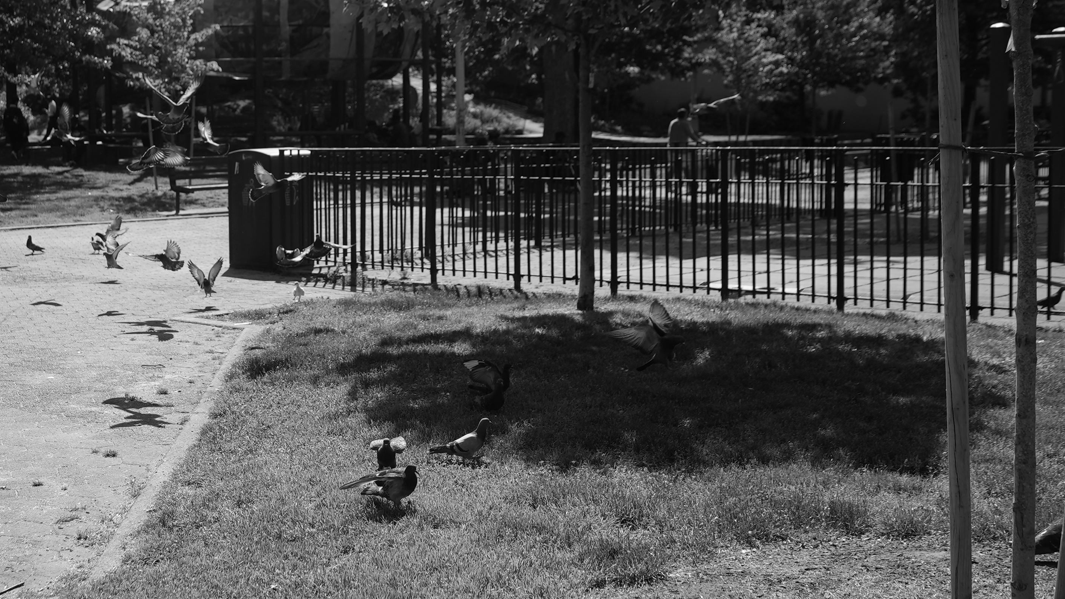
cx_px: 269
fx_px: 1553
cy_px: 255
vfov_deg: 21.8
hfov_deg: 37.0
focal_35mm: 55
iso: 160
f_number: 4
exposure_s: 1/1250
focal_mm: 35
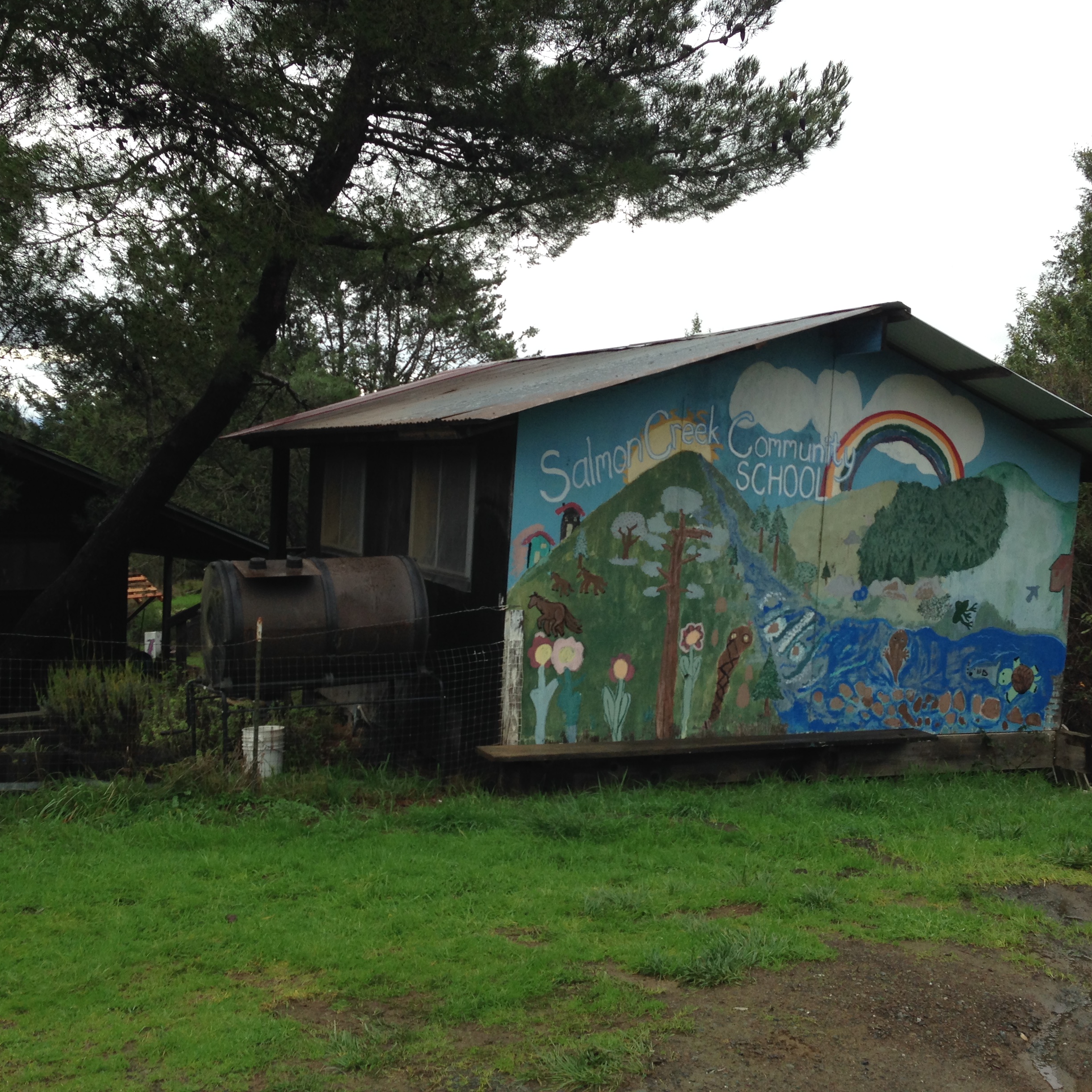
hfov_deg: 42.8
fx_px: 1392
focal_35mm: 39
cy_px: 545
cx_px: 565
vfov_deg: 42.8
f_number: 2.4
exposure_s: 1/150
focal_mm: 4.12
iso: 50
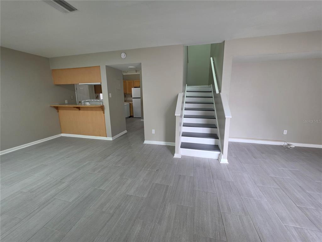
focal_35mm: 13
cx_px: 161
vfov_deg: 89.9
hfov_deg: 106.2
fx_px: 121
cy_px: 121
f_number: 1.9
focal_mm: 2.2
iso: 160
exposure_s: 1/60
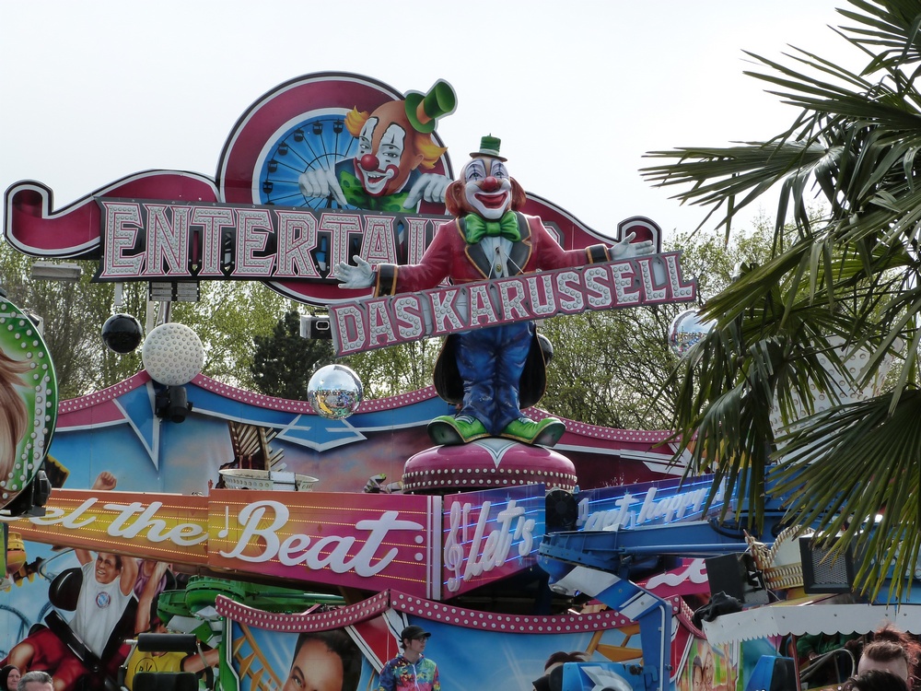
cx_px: 460
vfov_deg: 12.8
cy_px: 346
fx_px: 3086
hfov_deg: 17.0
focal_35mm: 116
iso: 160
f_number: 5.6
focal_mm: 20.8
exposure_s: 1/250
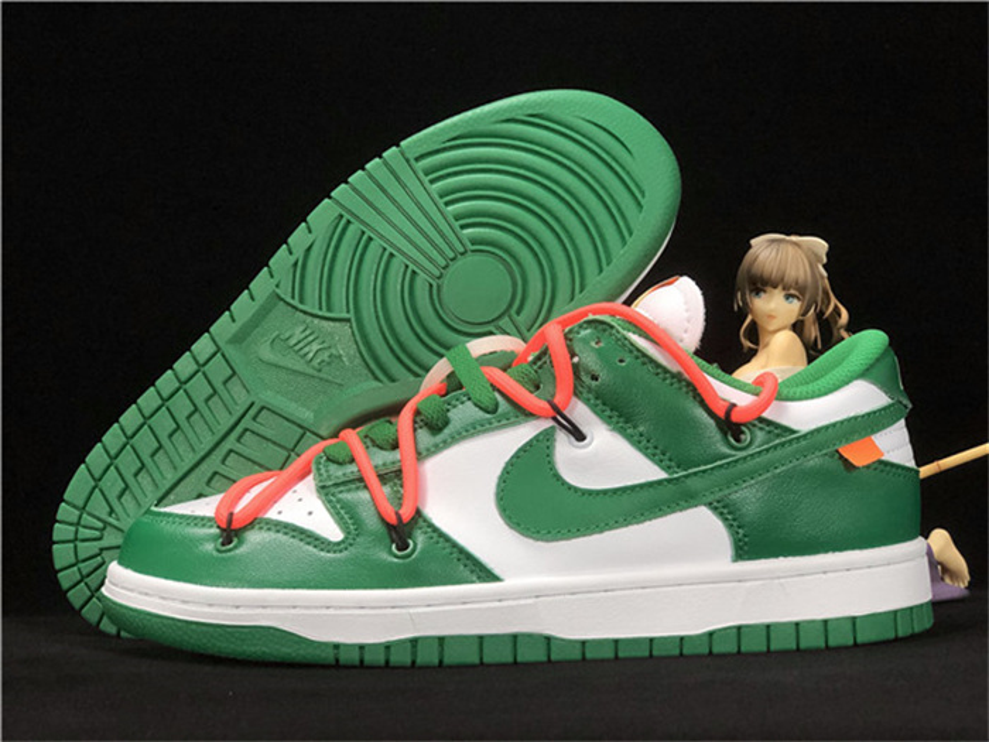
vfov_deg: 25.7
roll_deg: +1.6
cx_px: 494
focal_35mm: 57
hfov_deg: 33.8
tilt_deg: +1.6
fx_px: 1629
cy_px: 371
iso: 64
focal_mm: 6.6
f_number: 2.8
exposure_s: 1/30
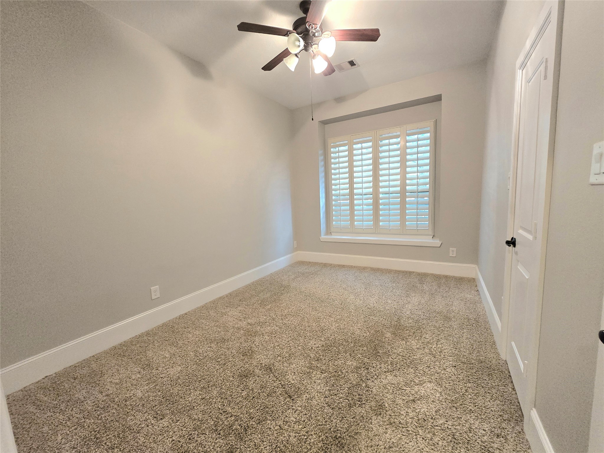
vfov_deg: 89.9
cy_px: 226
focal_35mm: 13
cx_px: 302
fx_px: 227
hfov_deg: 106.2
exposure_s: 1/60.2
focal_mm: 2.2
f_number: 2.2
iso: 800
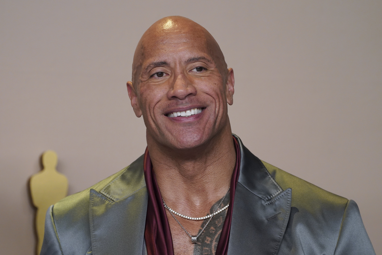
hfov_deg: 6.9
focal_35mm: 297
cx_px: 191
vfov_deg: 4.6
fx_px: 3151
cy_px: 128
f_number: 5.6
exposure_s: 1/500
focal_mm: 297
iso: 3200
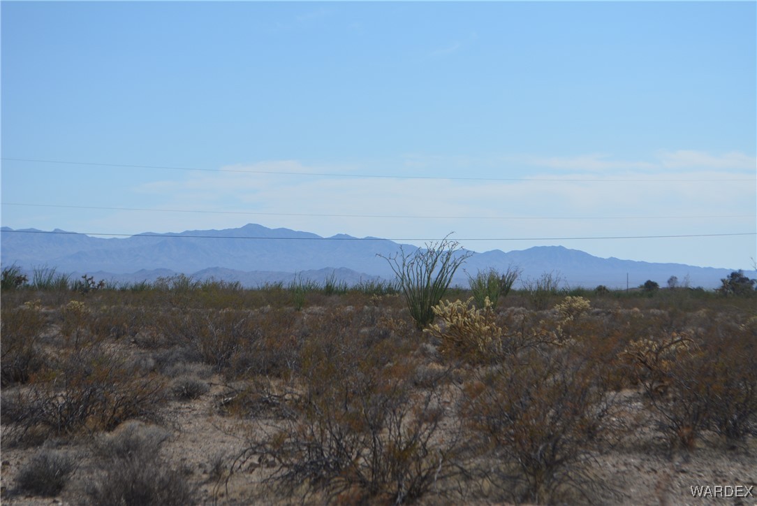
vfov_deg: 16.6
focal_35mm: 82
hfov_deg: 24.6
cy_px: 253
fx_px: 1736
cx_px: 378
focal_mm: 55
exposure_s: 1/2000
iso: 400
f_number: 8
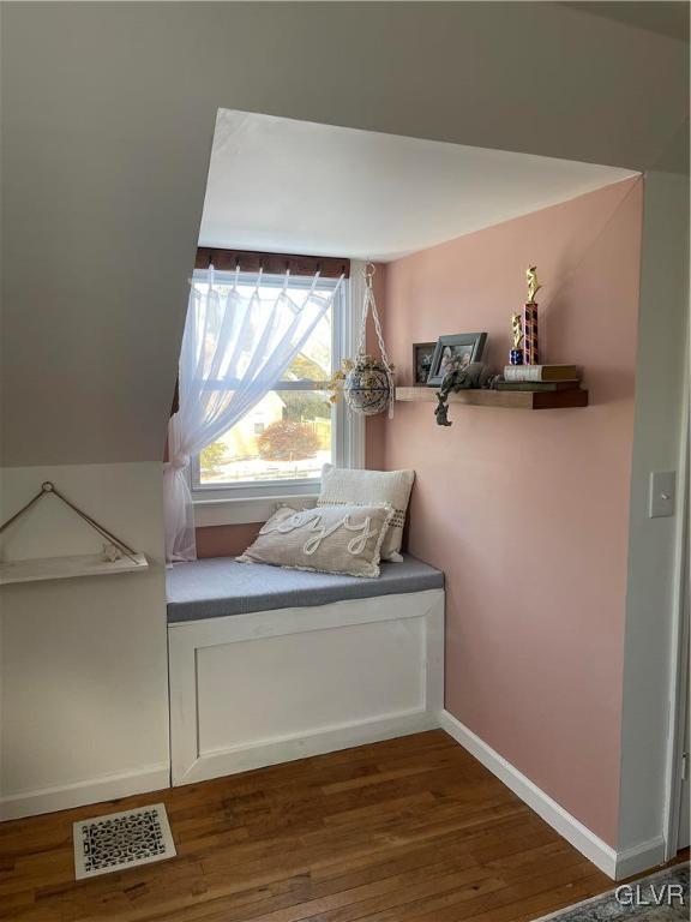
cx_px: 346
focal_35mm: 26
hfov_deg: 53.1
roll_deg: -0.1
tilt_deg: -6.0
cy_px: 461
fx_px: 692
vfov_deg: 67.3
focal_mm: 5.1
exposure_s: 1/120
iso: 125
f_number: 1.6
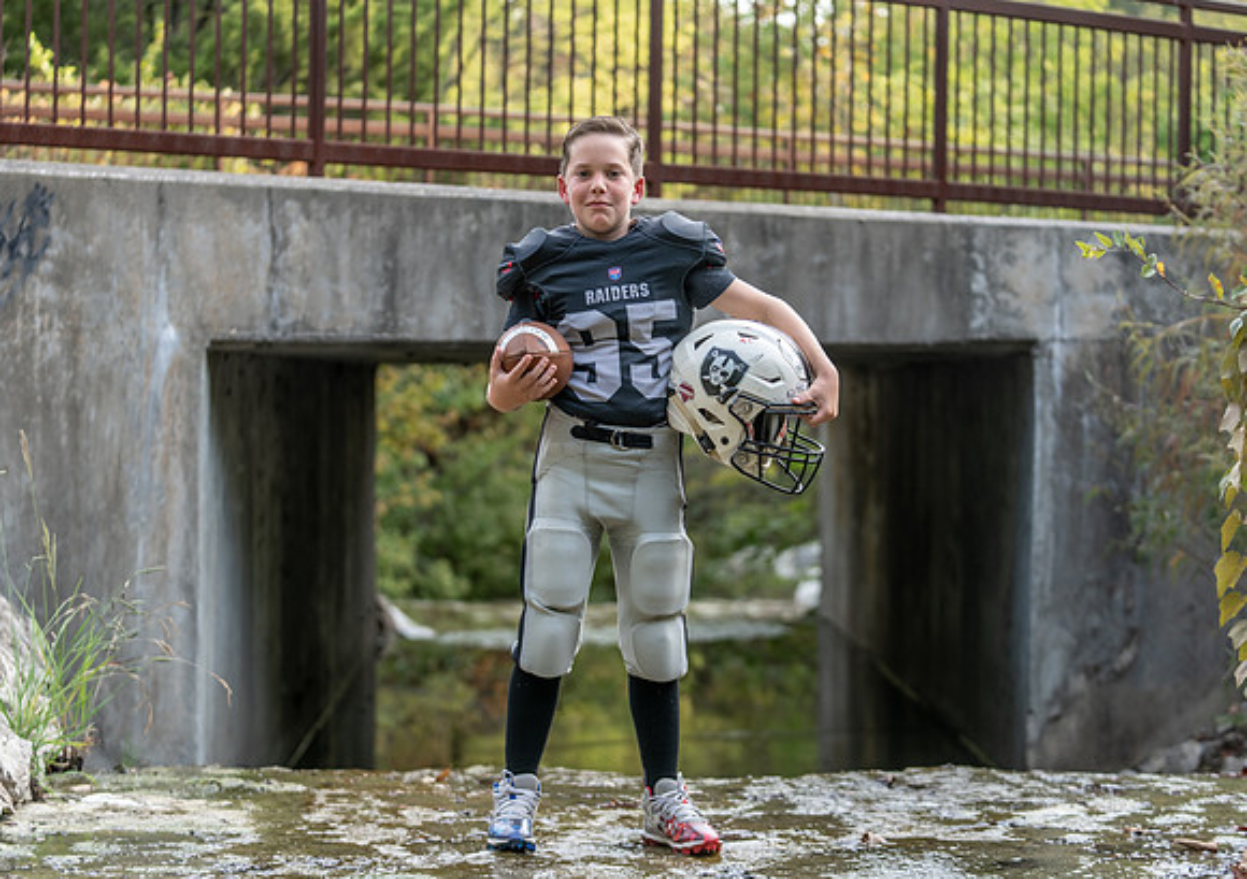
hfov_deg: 25.3
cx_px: 631
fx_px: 2779
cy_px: 415
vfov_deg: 18.0
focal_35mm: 79
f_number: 2.8
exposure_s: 1/320
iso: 160
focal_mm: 70
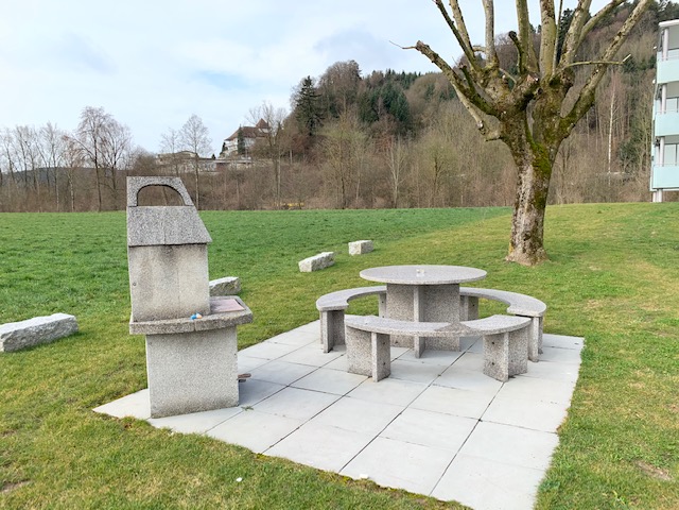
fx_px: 510
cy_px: 255
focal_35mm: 26
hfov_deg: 67.3
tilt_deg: -4.5
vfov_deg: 53.1
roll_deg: +0.4
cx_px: 340
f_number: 1.8
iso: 25
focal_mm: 4.25
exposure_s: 1/991
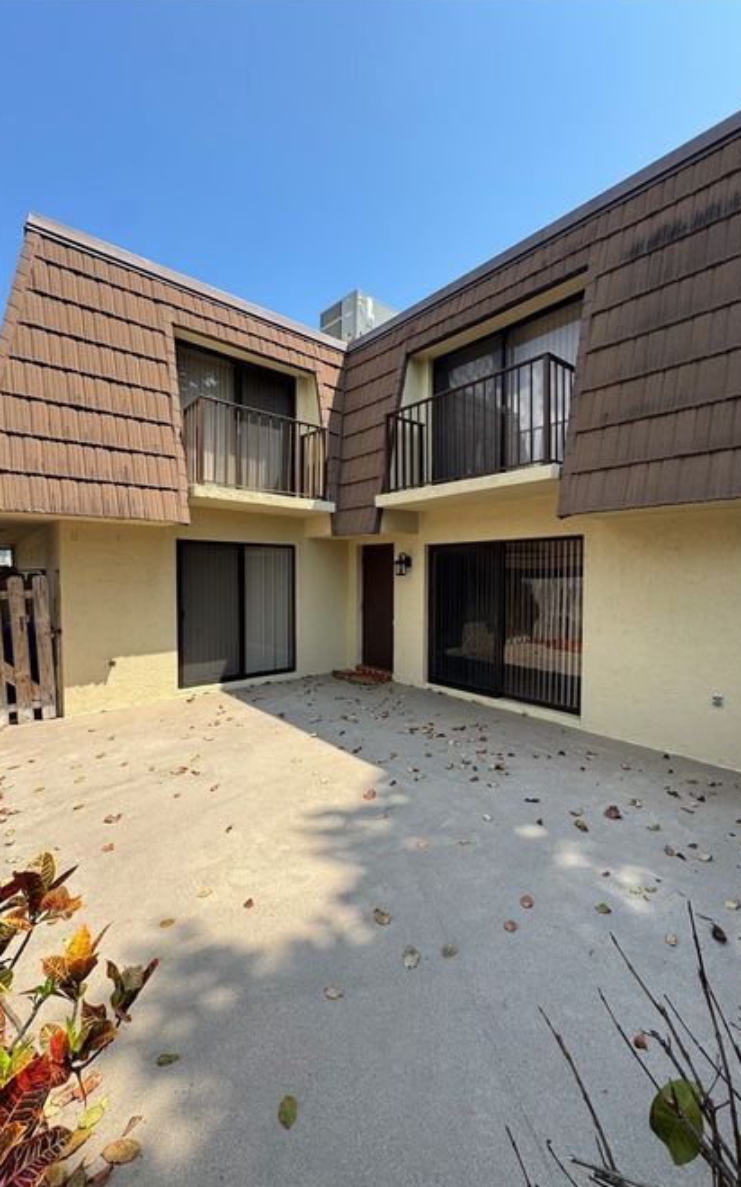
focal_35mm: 15
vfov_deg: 101.5
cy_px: 594
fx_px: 485
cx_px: 408
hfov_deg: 74.5
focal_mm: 2.22
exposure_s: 1/573
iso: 40
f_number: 2.2
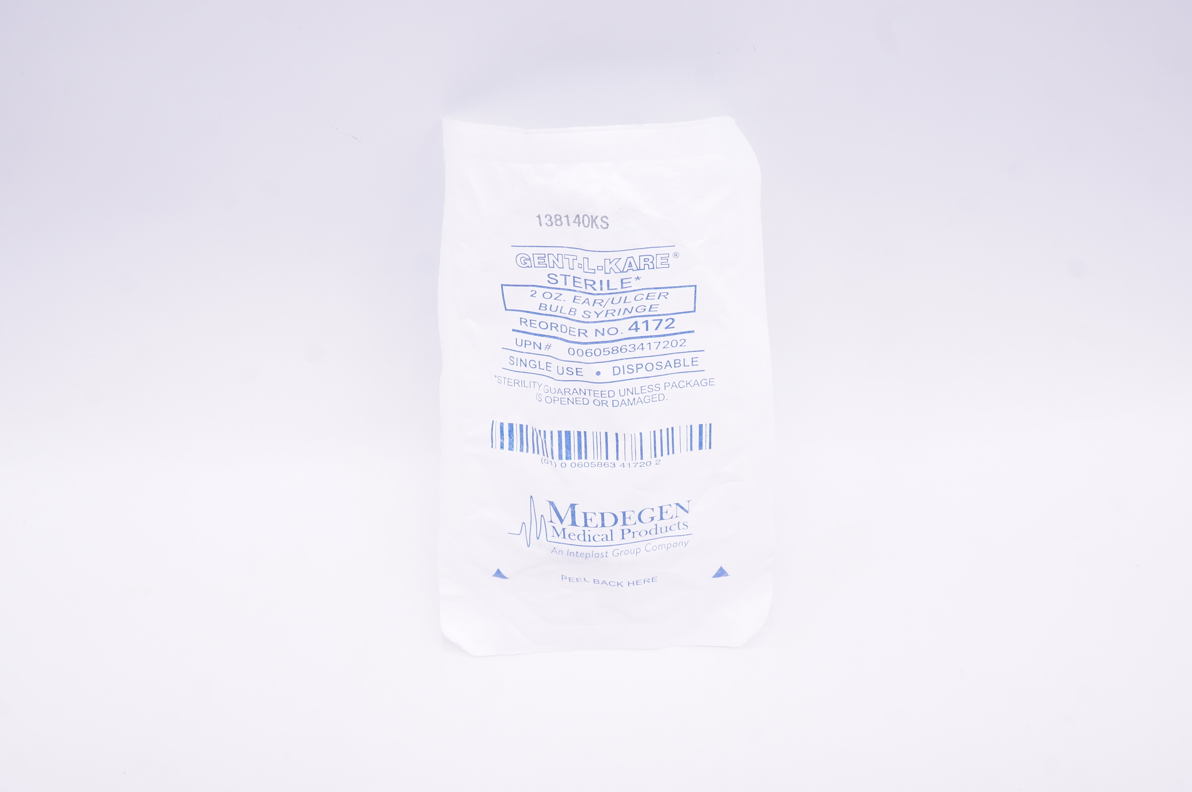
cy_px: 396
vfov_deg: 39.9
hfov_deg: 57.3
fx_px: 1091
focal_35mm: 33
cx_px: 596
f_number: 9
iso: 400
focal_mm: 22
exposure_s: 1/25
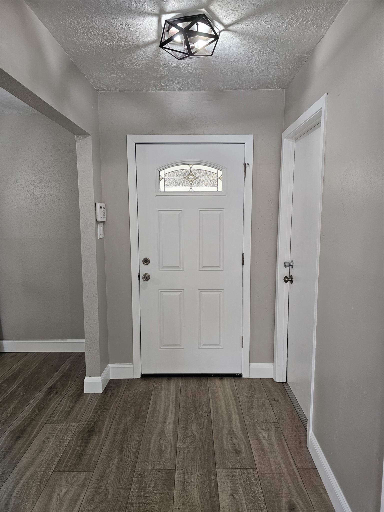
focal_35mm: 23
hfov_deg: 58.9
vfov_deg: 73.9
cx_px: 192
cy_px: 256
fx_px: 340
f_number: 1.7
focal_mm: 6.3
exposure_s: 1/120
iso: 200
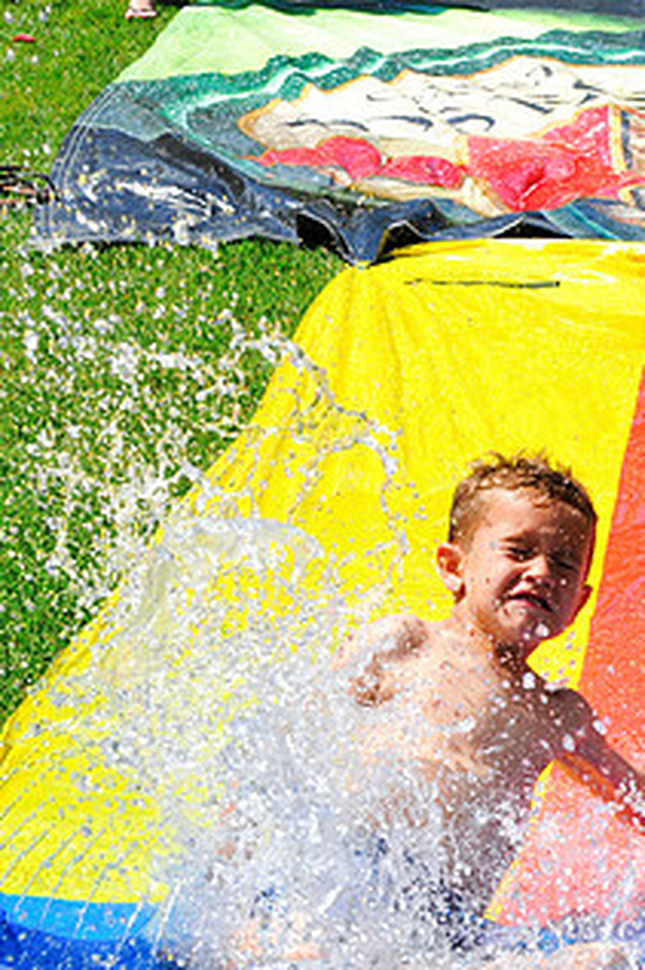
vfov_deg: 13.8
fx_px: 4008
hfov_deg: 9.2
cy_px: 584
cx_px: 423
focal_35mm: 149
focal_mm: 70
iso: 400
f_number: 10
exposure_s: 1/640
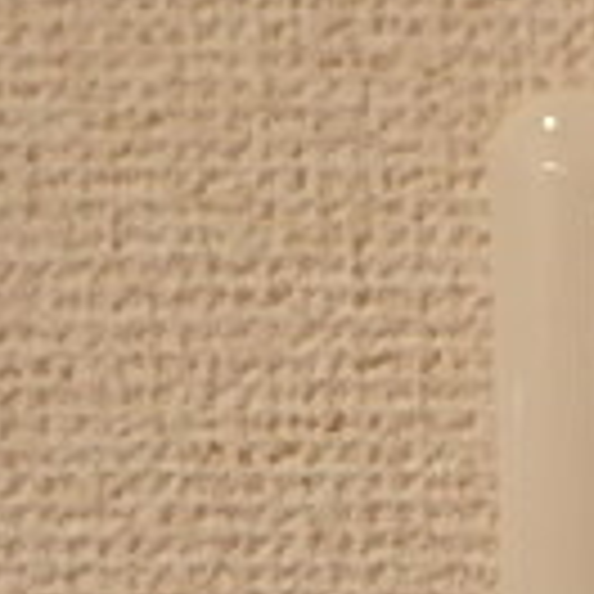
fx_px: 1747
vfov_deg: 18.7
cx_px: 1035
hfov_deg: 16.5
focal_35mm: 90
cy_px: 621
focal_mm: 3.7
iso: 400
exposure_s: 1/80
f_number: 3.5
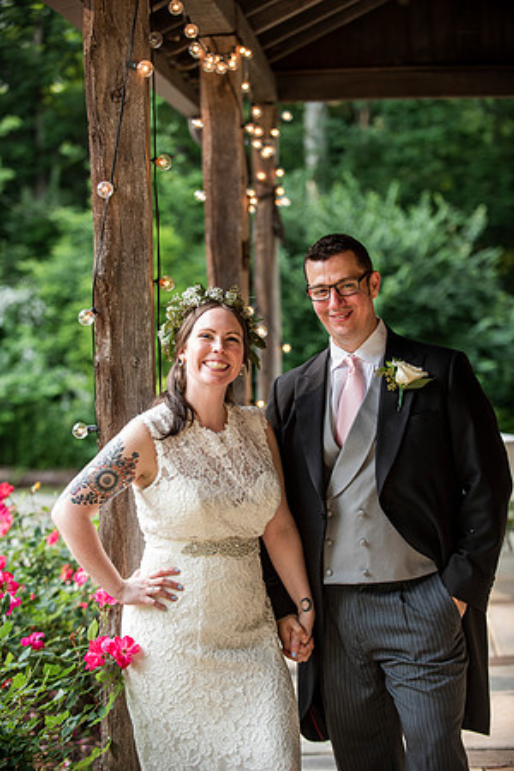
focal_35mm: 82
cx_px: 257
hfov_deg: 16.7
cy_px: 386
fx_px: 1756
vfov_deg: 24.8
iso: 400
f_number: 3.2
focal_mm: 82
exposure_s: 1/500
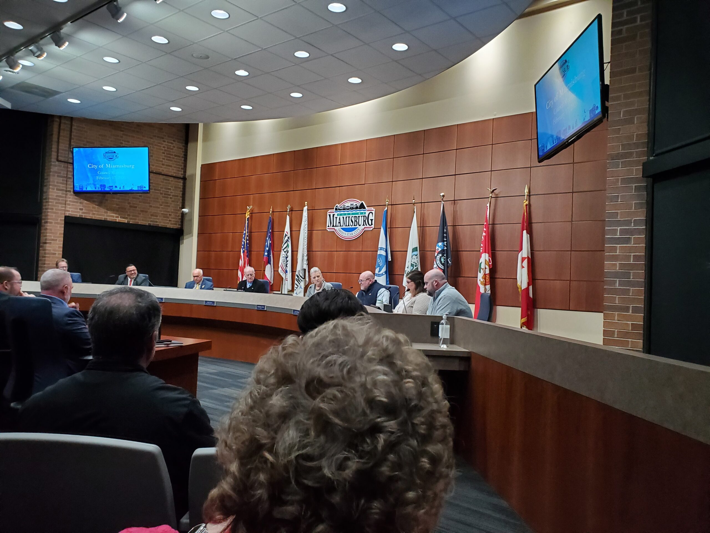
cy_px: 266
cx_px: 355
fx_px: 533
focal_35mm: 26
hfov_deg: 67.3
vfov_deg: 53.1
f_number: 2.4
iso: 640
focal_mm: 4.3
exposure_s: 1/40
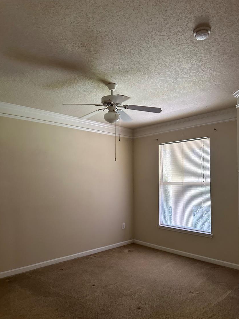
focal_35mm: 26
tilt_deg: +2.2
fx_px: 239
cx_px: 128
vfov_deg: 67.2
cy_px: 172
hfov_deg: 53.0
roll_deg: -0.5
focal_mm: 6.86
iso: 500
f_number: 1.78
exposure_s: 1/60
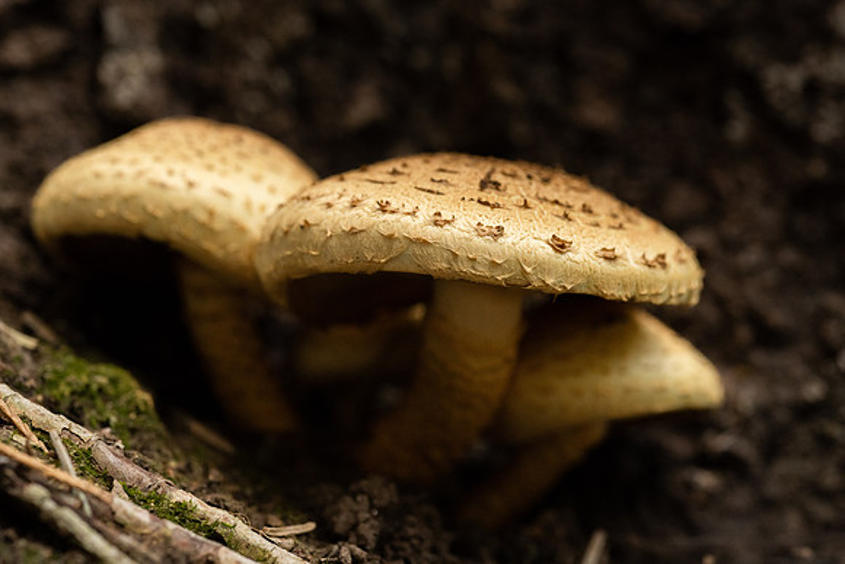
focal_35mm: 60
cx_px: 422
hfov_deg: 33.4
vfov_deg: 22.6
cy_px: 282
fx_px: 1409
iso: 2000
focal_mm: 60
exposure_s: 1/125
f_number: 8
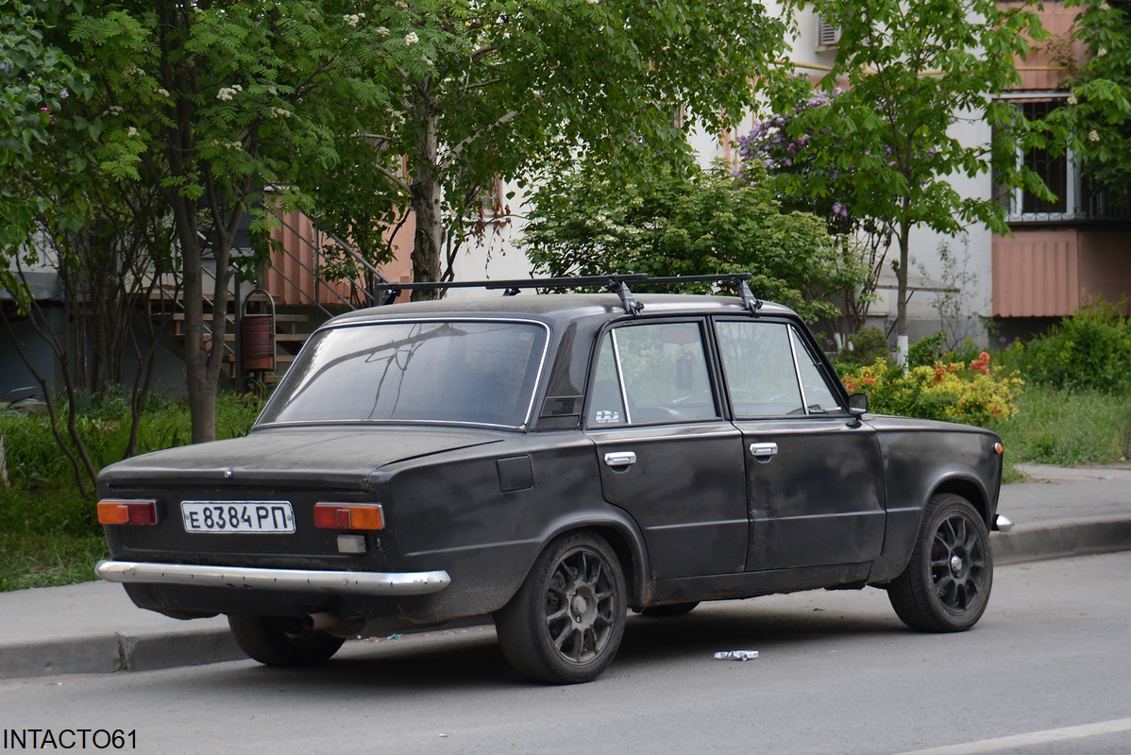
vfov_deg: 14.7
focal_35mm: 93
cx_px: 566
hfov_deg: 21.9
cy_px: 378
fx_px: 2923
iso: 400
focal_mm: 62
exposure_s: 1/80
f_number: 4.8
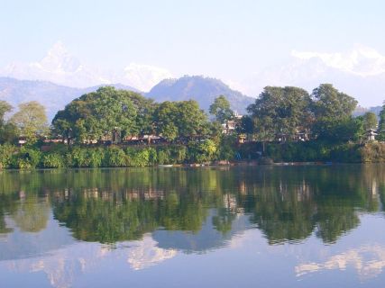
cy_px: 144
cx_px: 192
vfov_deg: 26.5
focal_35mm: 55
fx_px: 612
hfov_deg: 34.9
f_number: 5.6
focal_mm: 11.4
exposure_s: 1/200
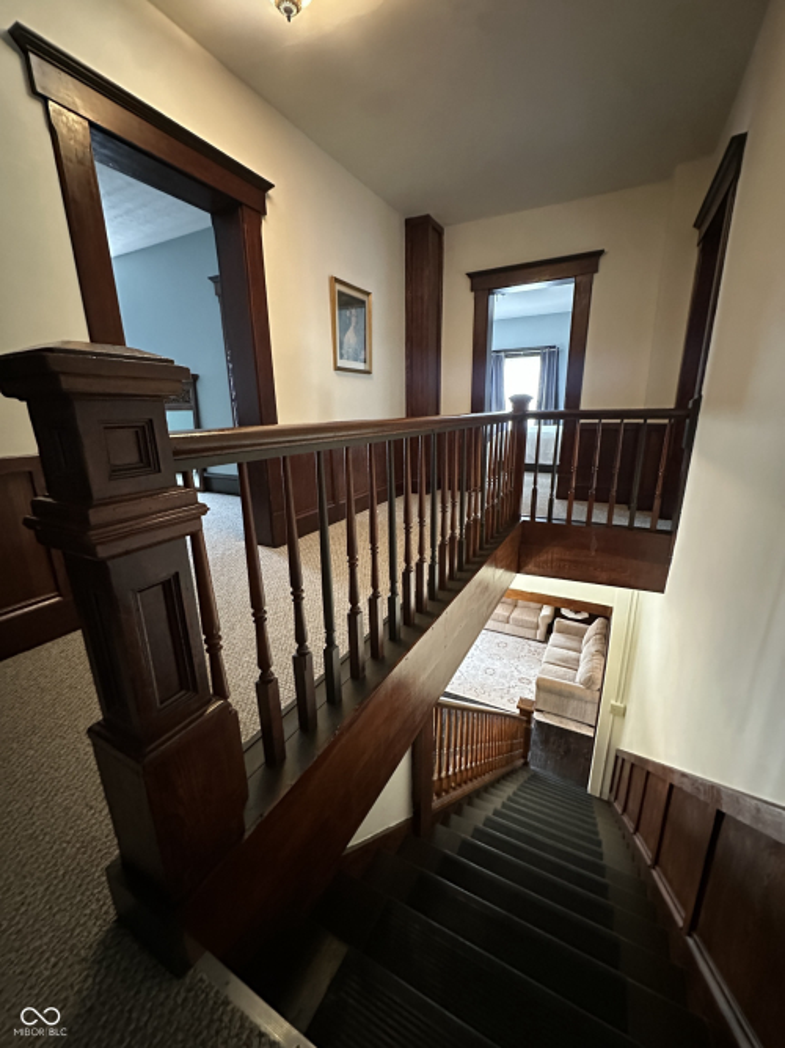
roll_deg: +0.3
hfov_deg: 85.7
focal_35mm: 14
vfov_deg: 102.1
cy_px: 524
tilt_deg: -14.9
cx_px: 392
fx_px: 423
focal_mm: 2.22
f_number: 2.2
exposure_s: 1/40
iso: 1250
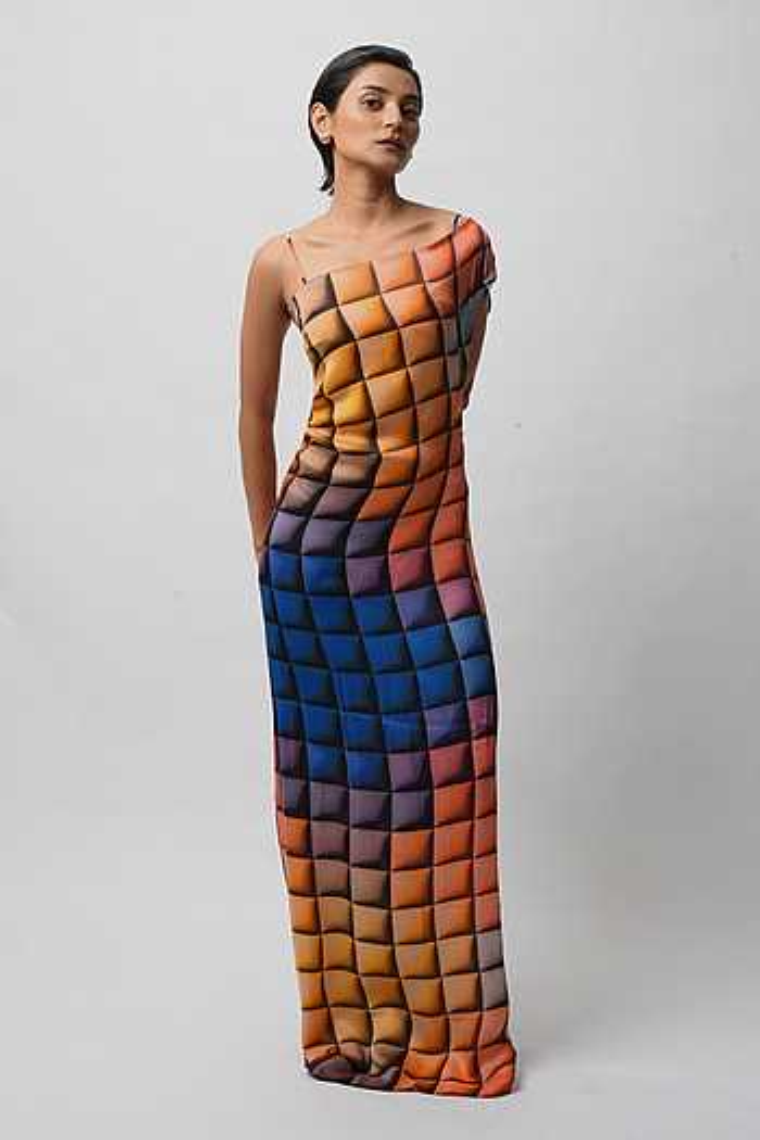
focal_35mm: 50
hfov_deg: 27.0
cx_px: 380
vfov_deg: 39.6
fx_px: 1583
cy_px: 570
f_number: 11
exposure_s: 1/125
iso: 640
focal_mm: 50
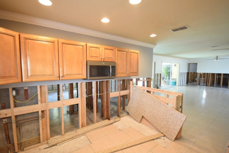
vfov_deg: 77.3
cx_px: 114
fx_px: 95
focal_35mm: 15
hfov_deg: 100.4
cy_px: 76
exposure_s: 1/50
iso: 1250
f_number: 4
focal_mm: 10
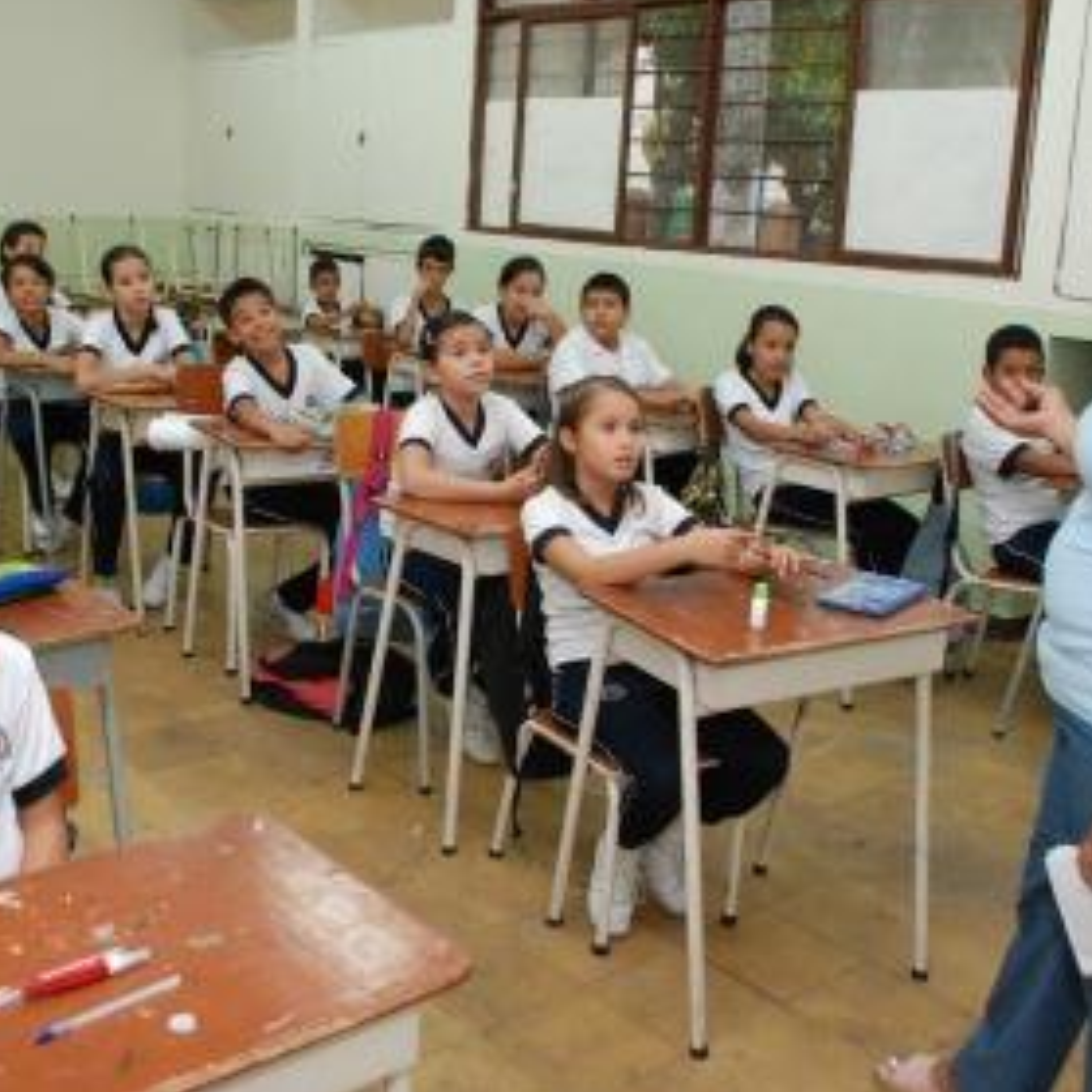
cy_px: 511
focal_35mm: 41
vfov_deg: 40.9
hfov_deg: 40.9
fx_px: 1463
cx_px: 489
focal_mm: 20
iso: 800
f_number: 5.6
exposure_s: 1/60
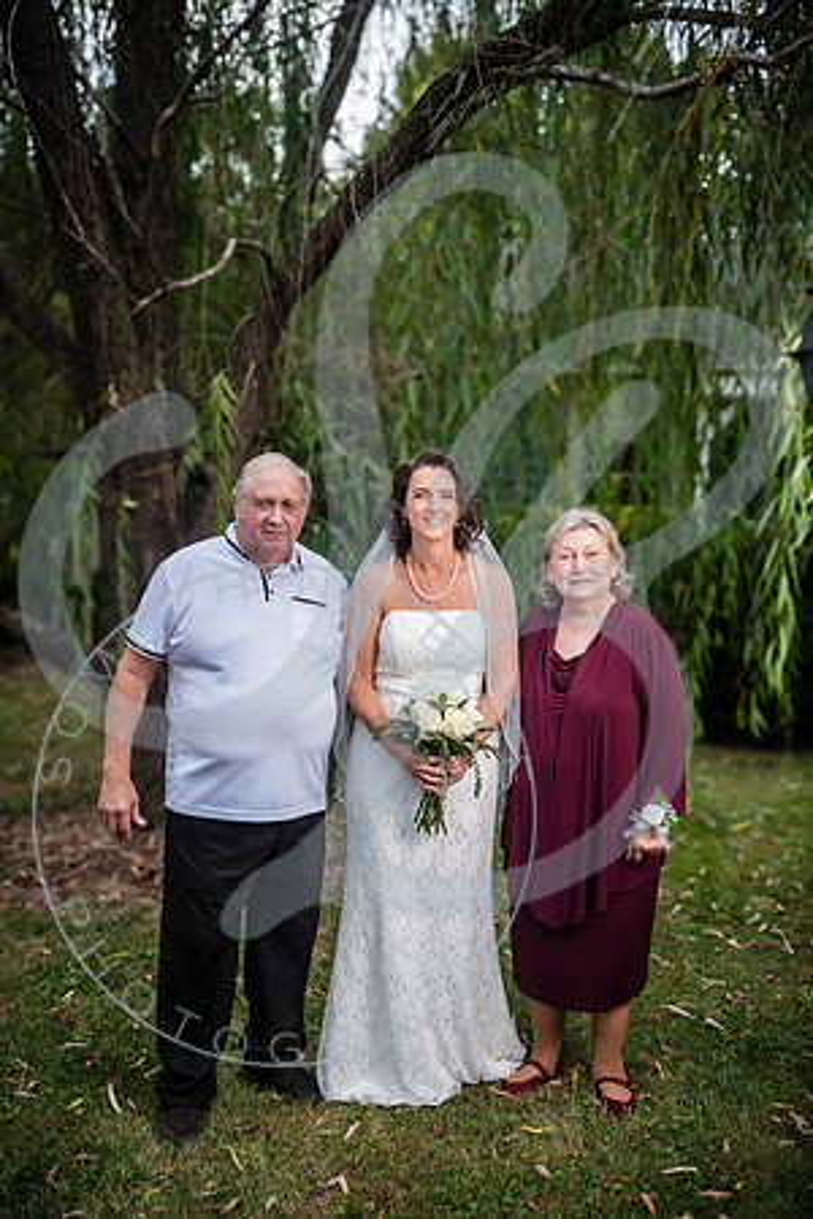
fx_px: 1355
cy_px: 610
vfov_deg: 48.5
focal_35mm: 40
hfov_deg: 33.4
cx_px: 406
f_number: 2.8
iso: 100
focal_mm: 40
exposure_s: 1/250
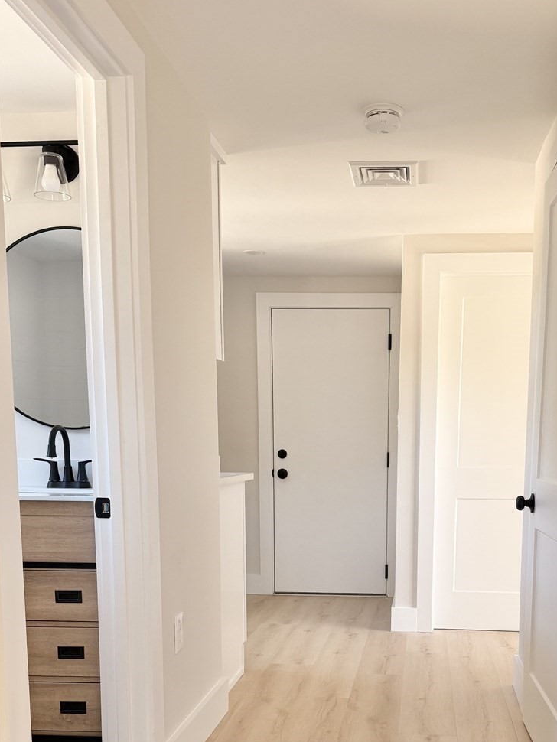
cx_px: 365
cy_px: 556
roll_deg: -0.1
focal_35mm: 38
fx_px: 815
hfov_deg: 37.4
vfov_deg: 47.2
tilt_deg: -7.4
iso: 160
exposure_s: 1/121
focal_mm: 6.76
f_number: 1.78
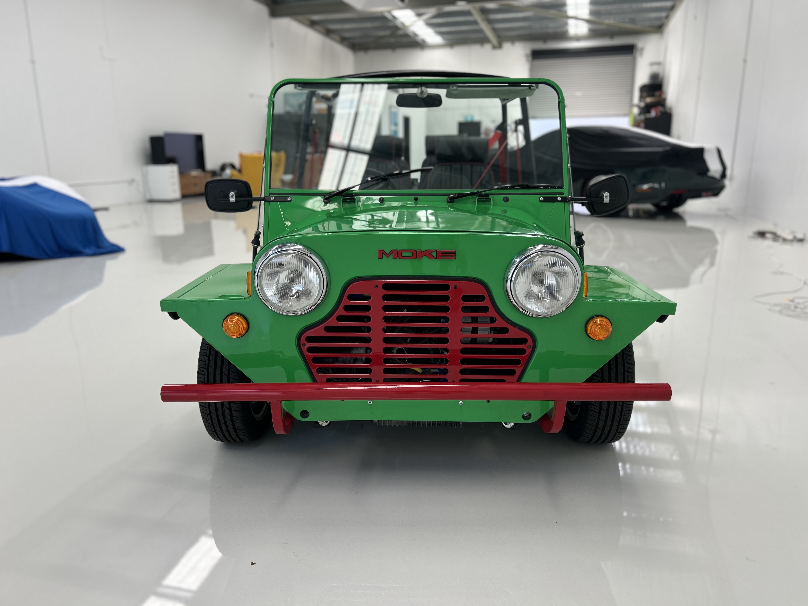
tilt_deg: -14.5
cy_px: 303
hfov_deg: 67.3
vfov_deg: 53.1
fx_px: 607
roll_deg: +0.4
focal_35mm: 26
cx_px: 404
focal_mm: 5.7
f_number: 1.5
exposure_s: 1/167
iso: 40
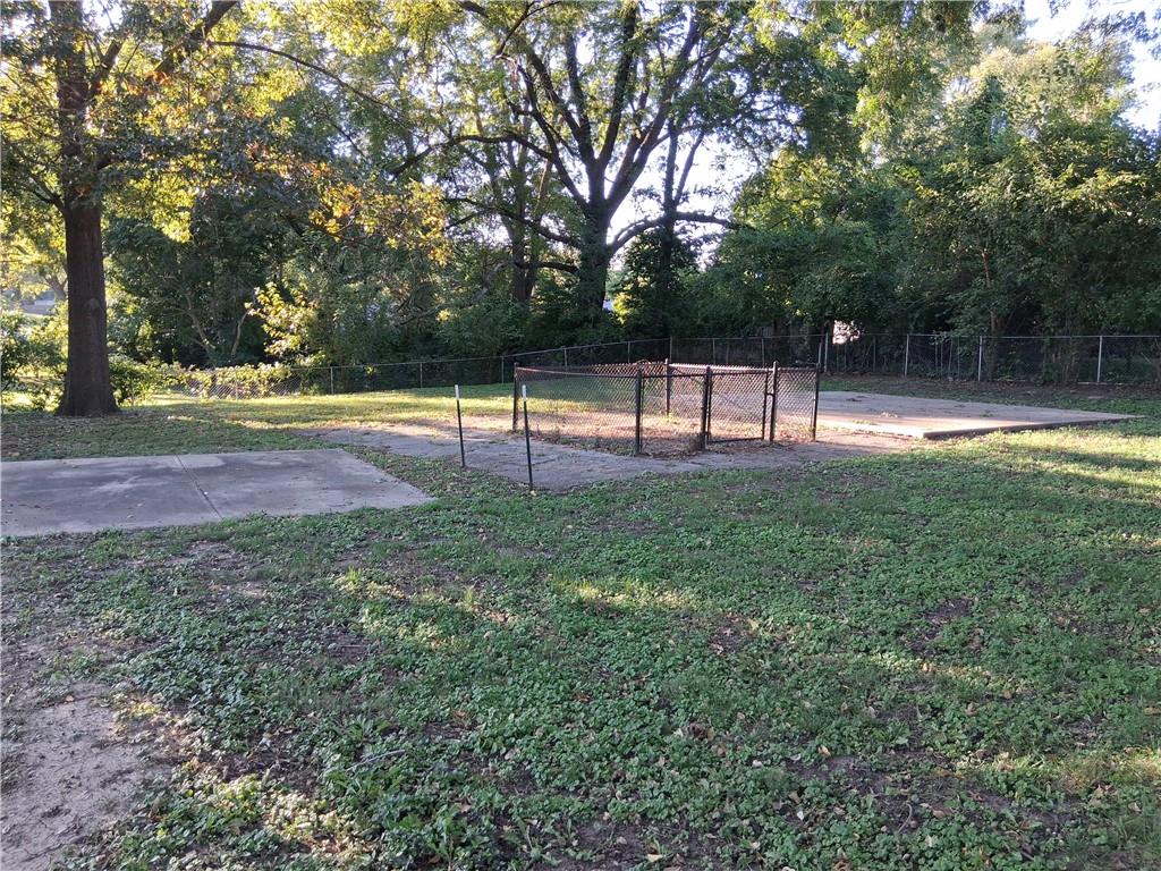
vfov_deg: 53.1
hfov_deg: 67.3
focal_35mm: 26
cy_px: 436
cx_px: 580
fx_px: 872
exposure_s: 1/120
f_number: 1.8
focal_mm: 3.98
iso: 64
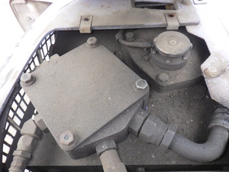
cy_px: 86
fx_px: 185
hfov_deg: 63.4
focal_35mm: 28
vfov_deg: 49.7
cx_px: 114
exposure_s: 1/45
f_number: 3.5
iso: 320
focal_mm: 5
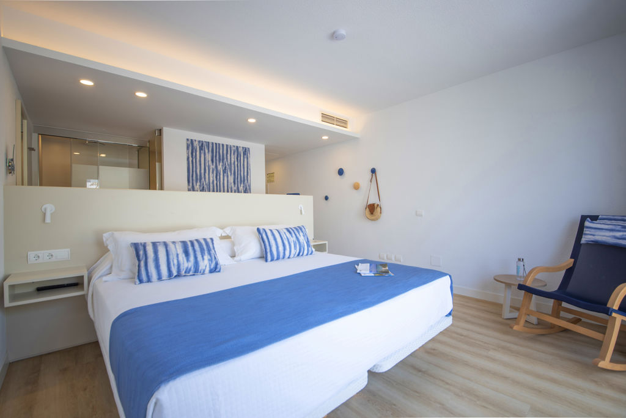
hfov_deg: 96.7
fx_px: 278
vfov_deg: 73.8
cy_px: 209
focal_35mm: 16
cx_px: 313
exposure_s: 1/30
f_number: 8
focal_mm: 16
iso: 100
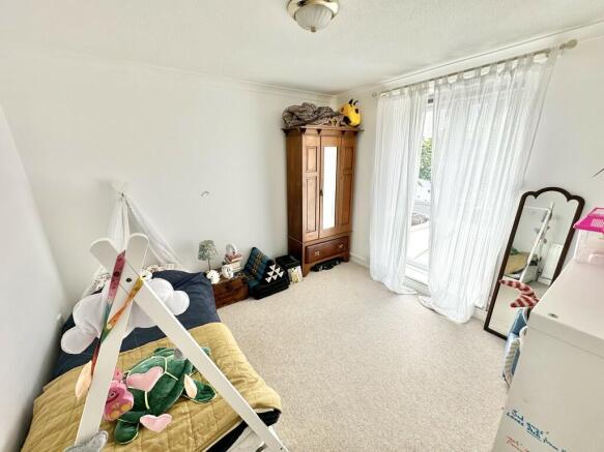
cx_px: 302
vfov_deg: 85.7
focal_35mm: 14
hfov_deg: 102.1
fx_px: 244
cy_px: 226
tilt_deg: -16.8
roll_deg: +1.2
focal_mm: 2.22
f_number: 2.2
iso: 40
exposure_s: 1/122
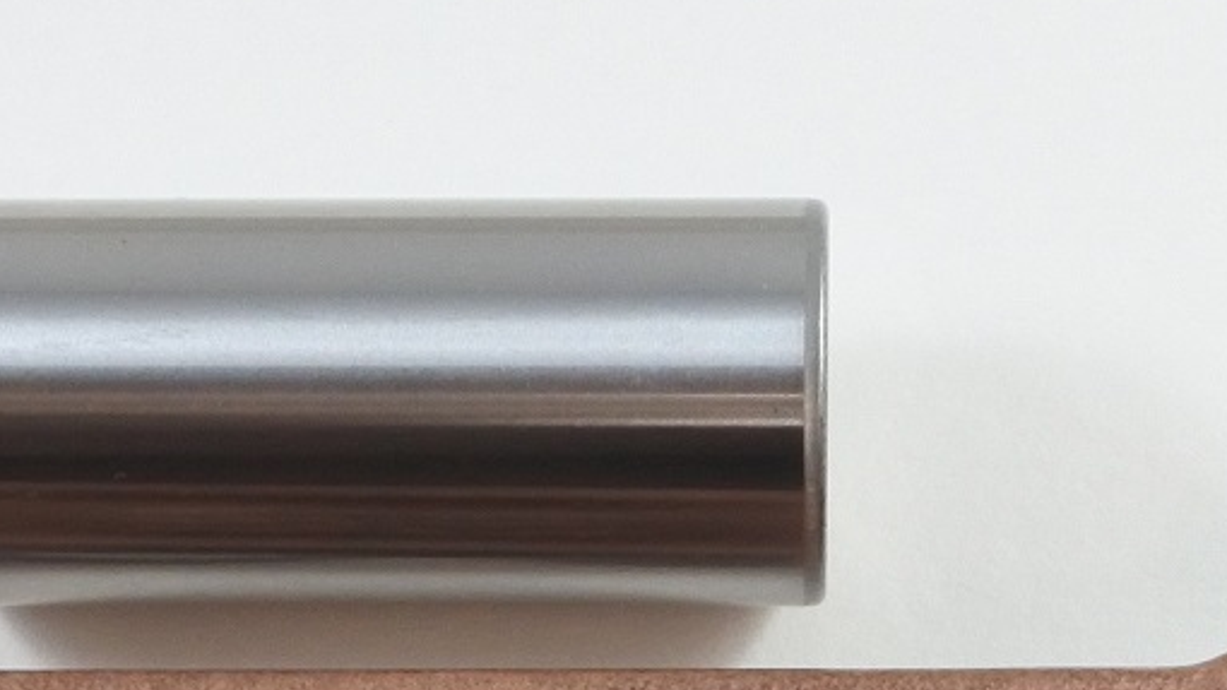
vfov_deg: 8.6
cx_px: 372
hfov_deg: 15.5
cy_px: 1037
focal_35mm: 138
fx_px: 4490
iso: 560
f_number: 4
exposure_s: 1/125
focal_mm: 13.7
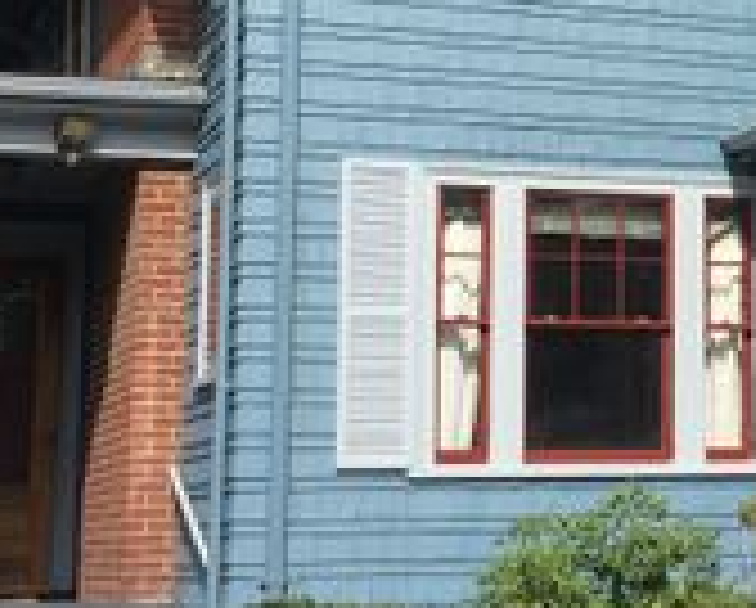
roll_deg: +0.4
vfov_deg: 15.2
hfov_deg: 18.2
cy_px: 140
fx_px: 2264
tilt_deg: +9.8
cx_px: 860
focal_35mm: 101
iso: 32
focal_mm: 4.15
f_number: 2.2
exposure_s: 1/2198
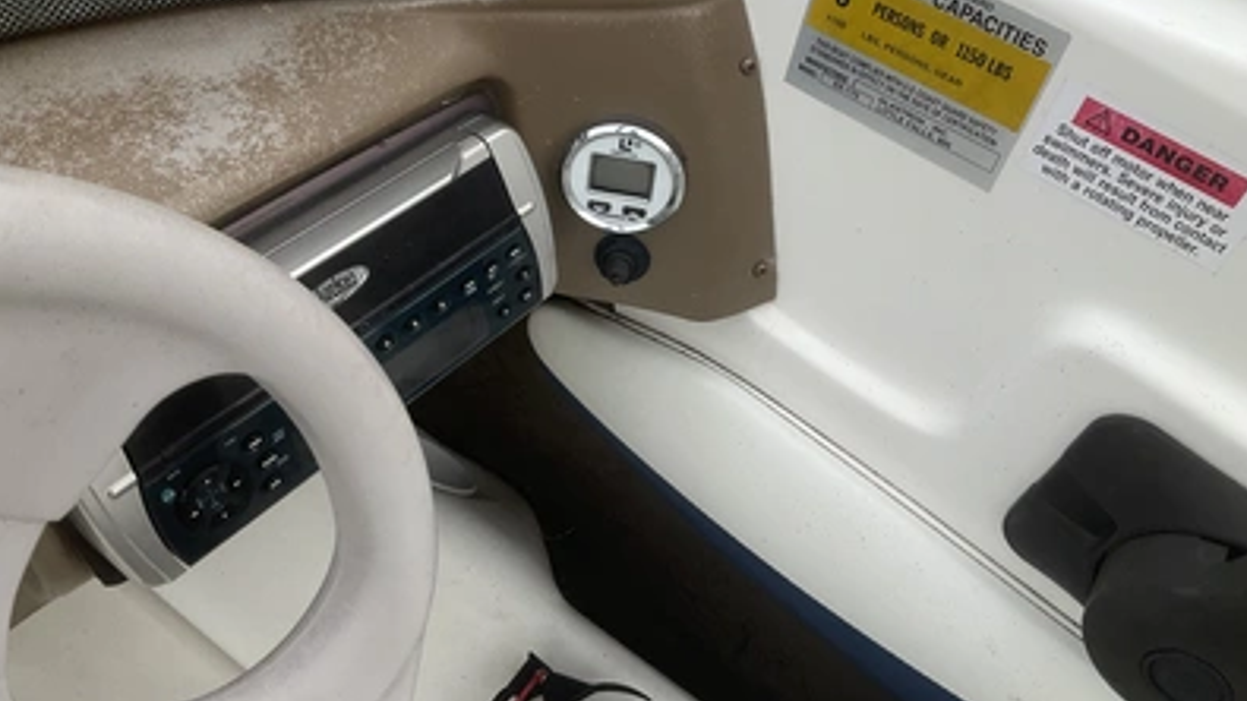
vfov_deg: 36.5
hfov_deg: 61.0
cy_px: 278
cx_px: 628
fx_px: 1058
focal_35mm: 32
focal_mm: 3
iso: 25
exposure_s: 1/1076
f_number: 1.8
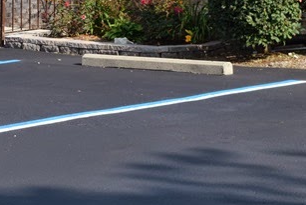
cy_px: -99
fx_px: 1539
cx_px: -17
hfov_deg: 11.2
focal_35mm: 181
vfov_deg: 7.5
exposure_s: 1/320
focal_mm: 38
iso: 200
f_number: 9
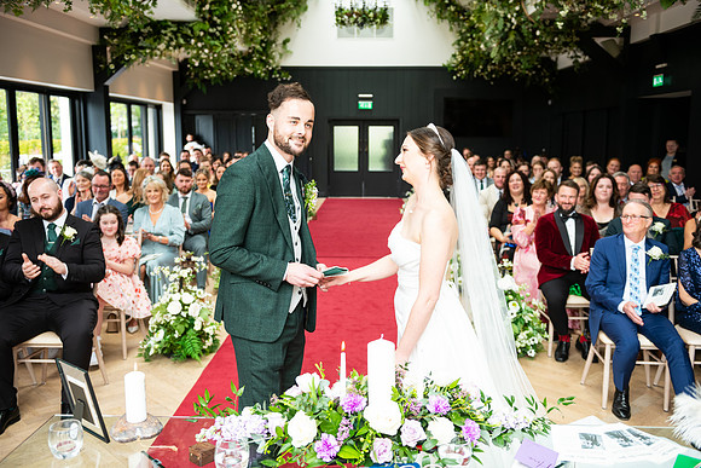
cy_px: 234
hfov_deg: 55.8
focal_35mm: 34
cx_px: 350
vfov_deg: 38.9
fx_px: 662
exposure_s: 1/200
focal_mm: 34
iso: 400
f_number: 3.5
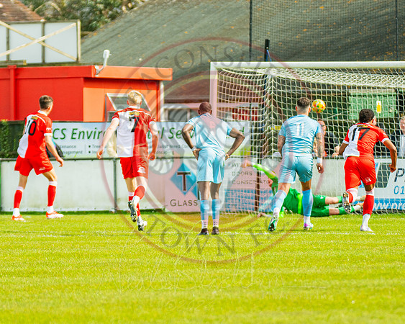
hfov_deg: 4.7
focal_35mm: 415
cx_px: 173
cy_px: 188
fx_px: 4968
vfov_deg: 3.7
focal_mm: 210
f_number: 4
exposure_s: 1/1600
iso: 400
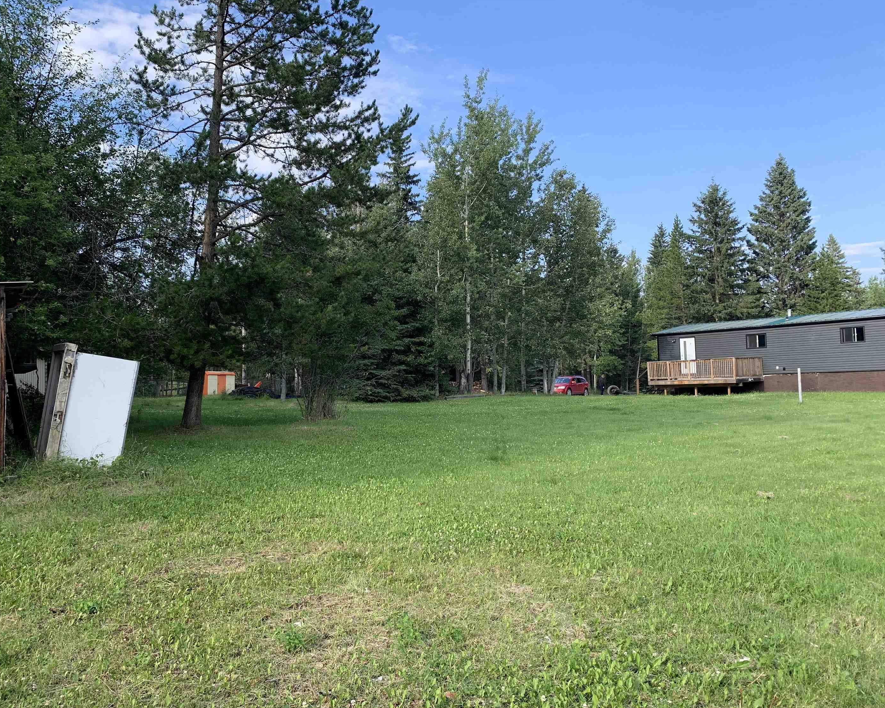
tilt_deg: +0.4
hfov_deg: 62.2
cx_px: 413
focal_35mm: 28
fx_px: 733
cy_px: 349
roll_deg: +2.1
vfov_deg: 51.5
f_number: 1.8
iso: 25
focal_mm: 4.25
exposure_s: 1/570
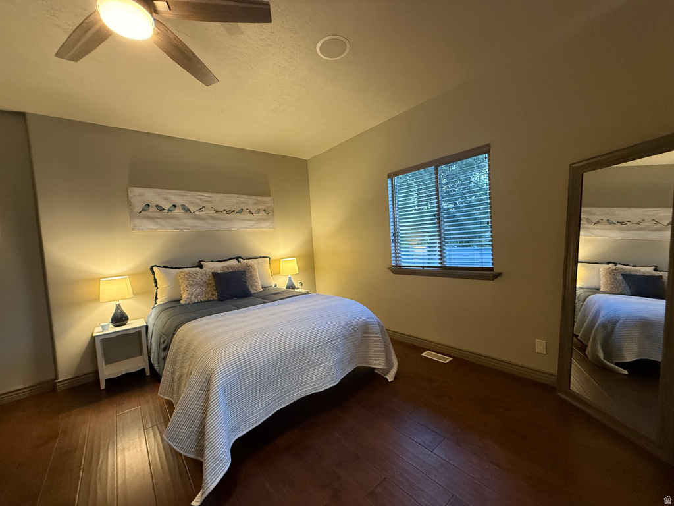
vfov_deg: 85.7
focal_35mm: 14
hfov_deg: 102.1
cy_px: 253
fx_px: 273
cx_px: 337
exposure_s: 1/60
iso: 400
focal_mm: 2.22
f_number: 2.2
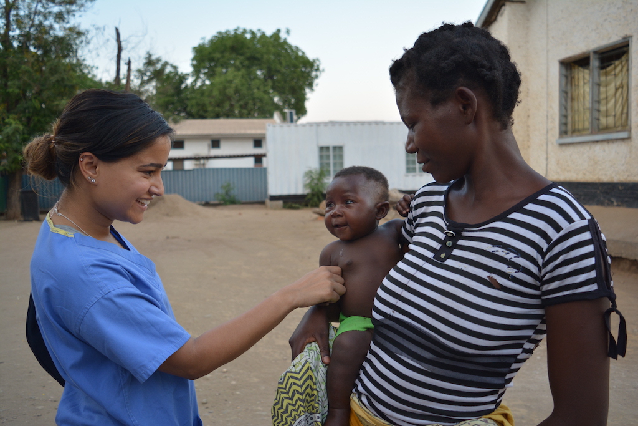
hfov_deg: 57.2
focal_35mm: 33
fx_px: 585
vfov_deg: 40.0
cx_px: 319
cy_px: 213
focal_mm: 22
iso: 400
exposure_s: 1/400
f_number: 3.8
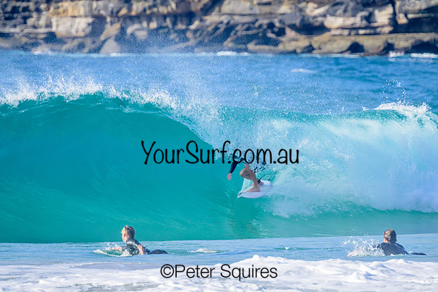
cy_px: 144
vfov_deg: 1.7
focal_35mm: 832
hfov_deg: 2.5
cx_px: 222
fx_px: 10126
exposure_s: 1/2000
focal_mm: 800
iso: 1600
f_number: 11
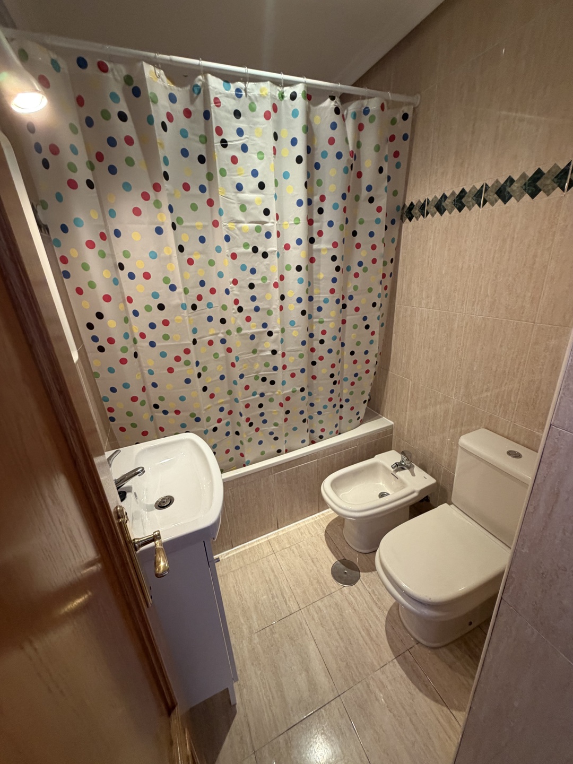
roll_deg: +4.9
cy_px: 382
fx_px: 309
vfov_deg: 102.1
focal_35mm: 14
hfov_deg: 85.7
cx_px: 286
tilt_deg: -19.5
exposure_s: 1/50
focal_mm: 2.22
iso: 250
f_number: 2.2
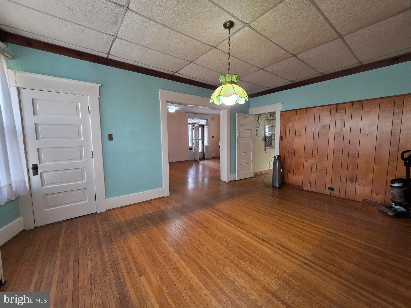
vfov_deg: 89.9
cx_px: 206
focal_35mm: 13
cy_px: 154
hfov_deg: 106.2
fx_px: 154
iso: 250
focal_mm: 2.2
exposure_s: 1/60
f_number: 1.9
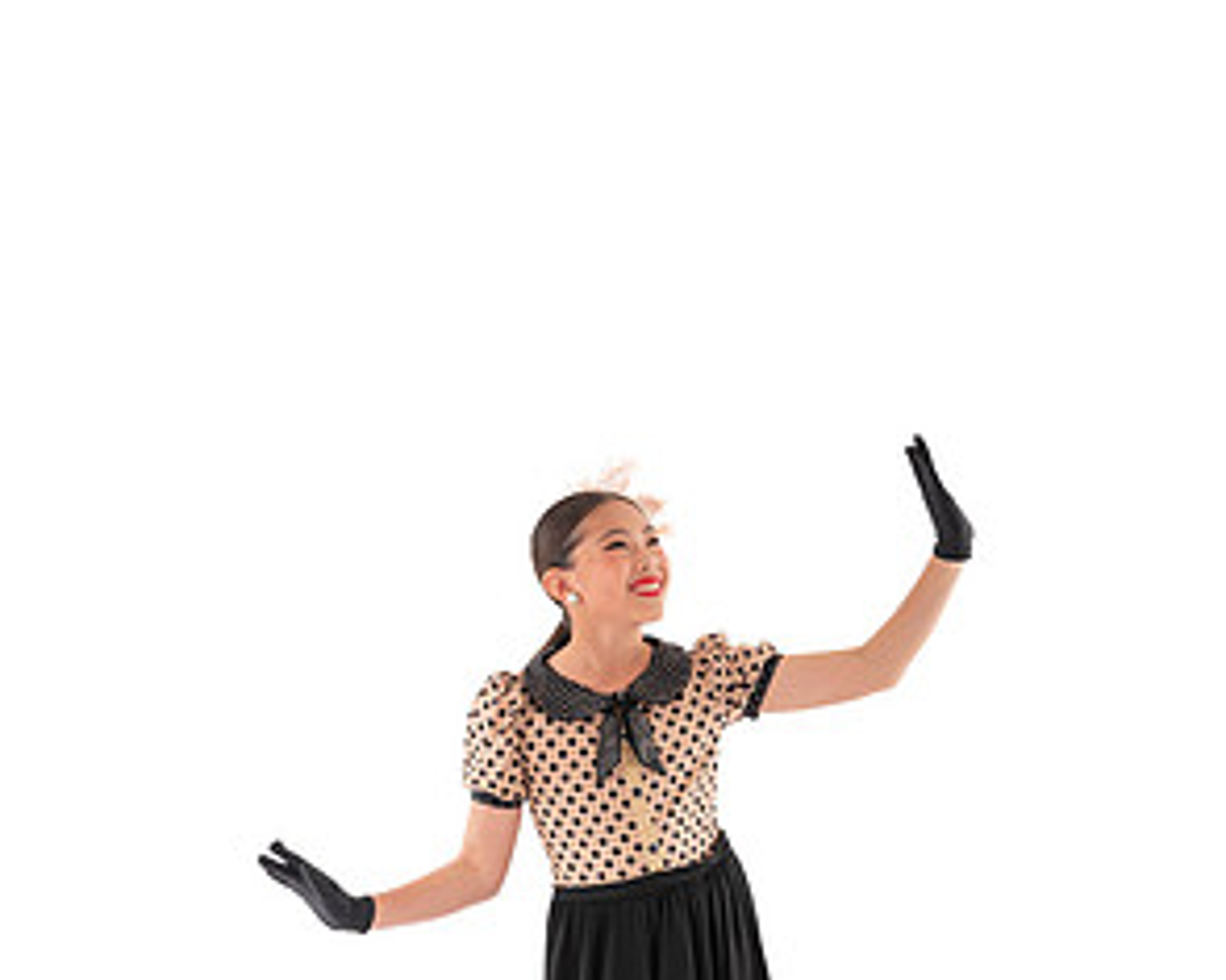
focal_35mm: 86
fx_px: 3119
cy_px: 771
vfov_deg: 17.7
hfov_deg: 22.2
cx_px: 619
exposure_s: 1/200
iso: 400
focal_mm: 60
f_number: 7.1
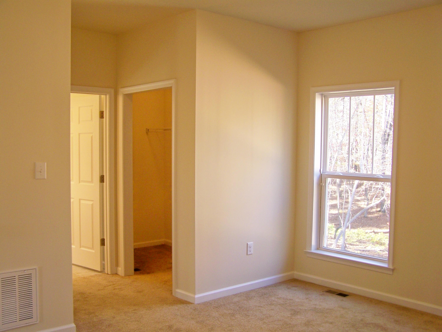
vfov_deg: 37.7
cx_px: 221
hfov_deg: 49.0
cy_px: 166
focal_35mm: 38
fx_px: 485
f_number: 2.8
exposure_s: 1/15
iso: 64
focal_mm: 6.3
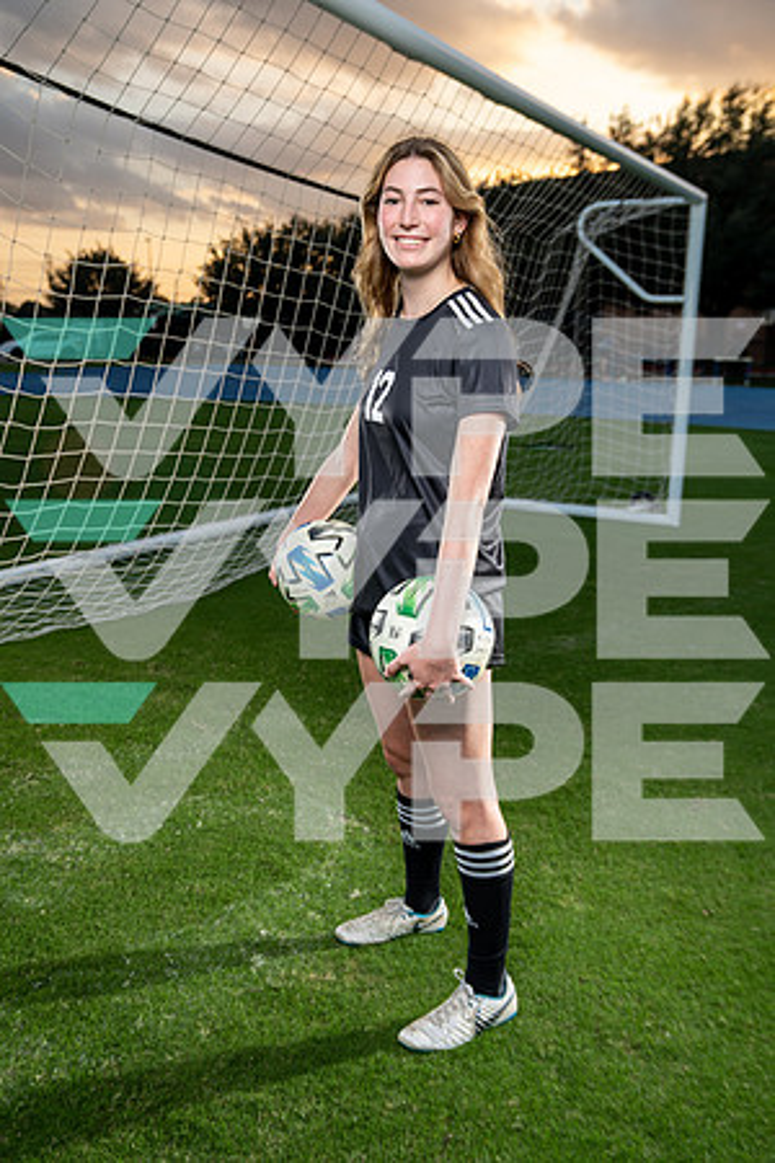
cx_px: 388
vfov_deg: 60.3
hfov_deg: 42.3
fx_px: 1001
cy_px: 582
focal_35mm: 31
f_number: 4
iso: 160
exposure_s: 1/250
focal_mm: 31
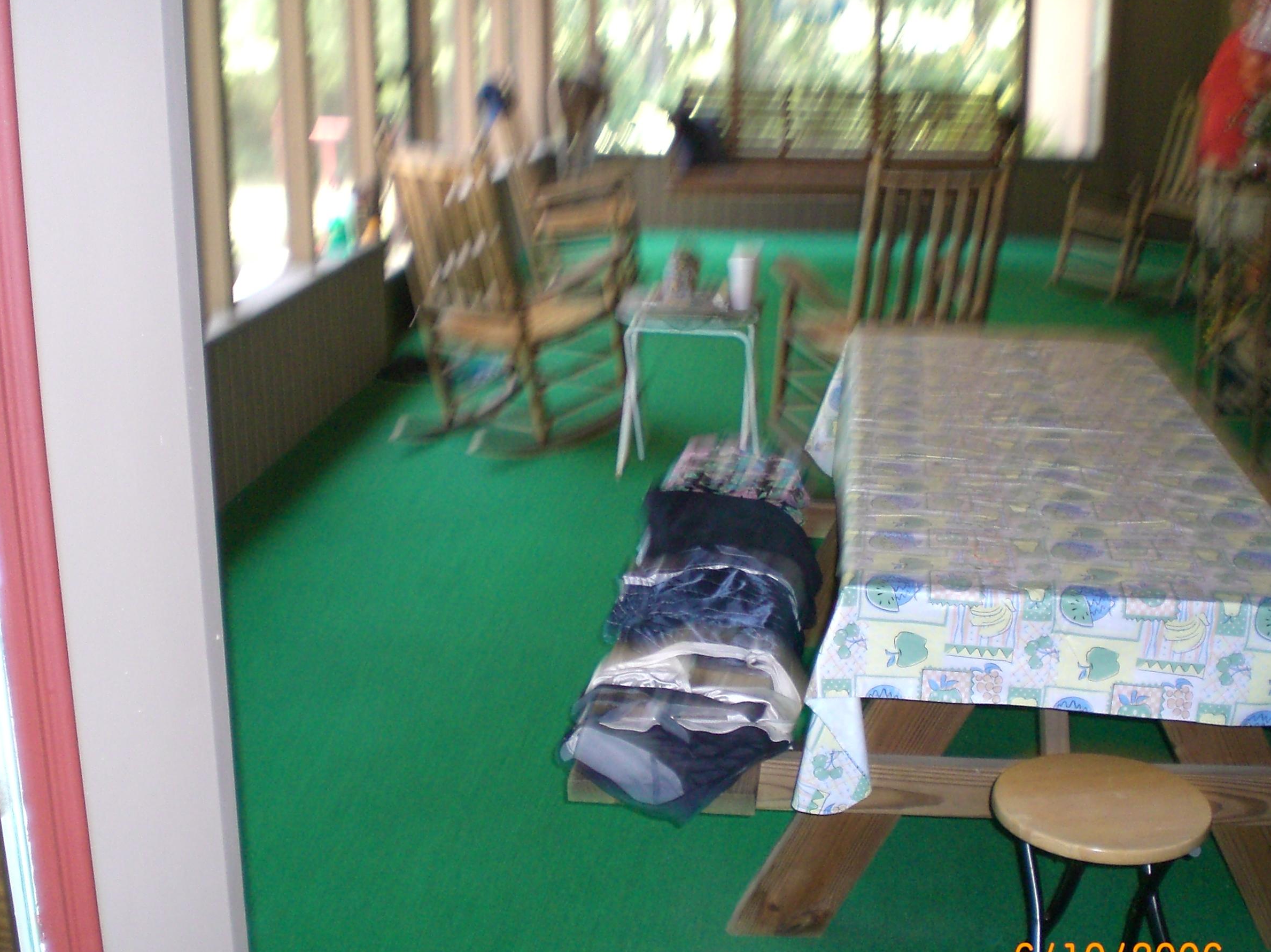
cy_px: 509
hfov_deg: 42.0
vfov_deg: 32.2
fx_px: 1652
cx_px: 703
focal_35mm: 45
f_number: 3.1
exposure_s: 1/60
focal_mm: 6.3
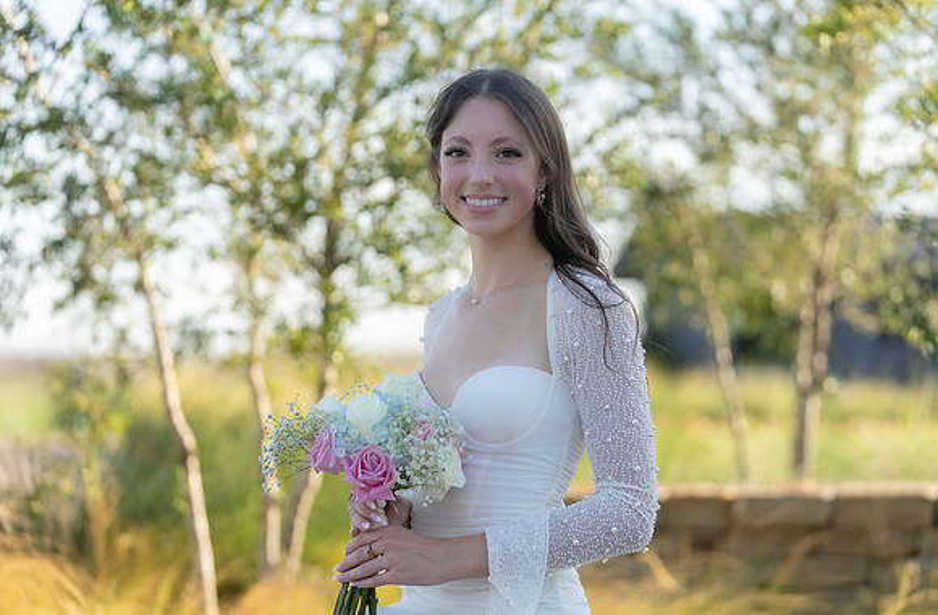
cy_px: 311
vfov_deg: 11.5
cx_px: 500
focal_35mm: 117
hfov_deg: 17.5
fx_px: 3039
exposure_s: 1/500
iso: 100
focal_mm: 106
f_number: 2.8
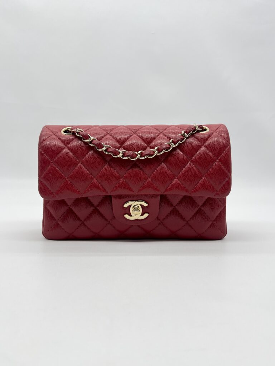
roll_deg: -0.5
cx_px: 138
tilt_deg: -4.4
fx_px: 275
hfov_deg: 53.1
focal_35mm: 26
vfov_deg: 67.3
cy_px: 183
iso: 32
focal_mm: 5.7
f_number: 1.5
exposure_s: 1/145
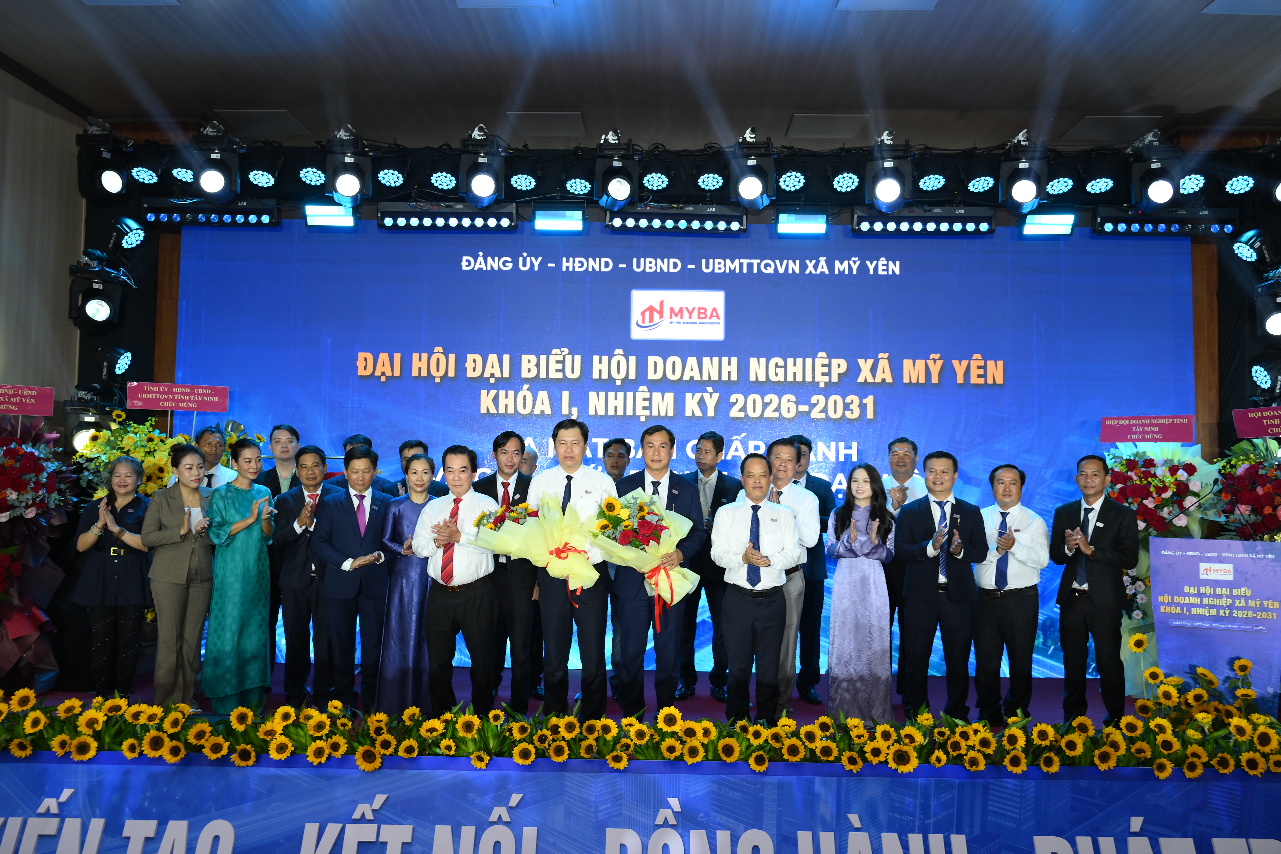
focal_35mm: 31
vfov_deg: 42.3
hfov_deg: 60.3
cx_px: 640
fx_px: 1103
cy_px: 427
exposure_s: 1/160
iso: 500
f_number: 4
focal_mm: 31
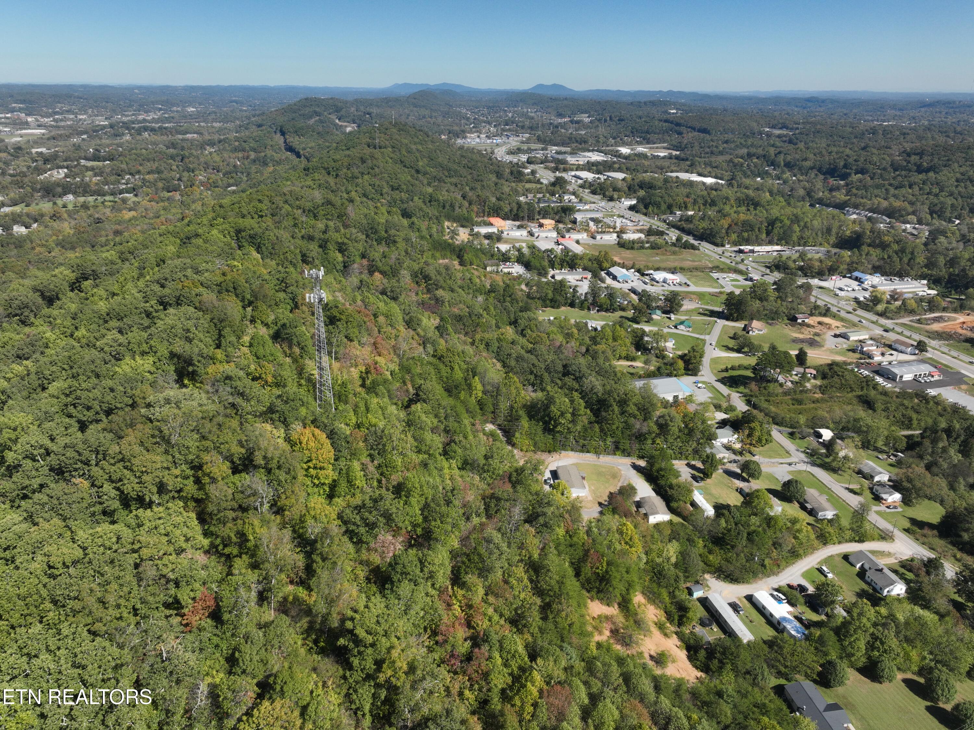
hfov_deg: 71.6
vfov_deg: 56.8
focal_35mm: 24
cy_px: 365
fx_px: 675
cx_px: 487
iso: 100
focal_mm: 12.29
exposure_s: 1/250
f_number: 9
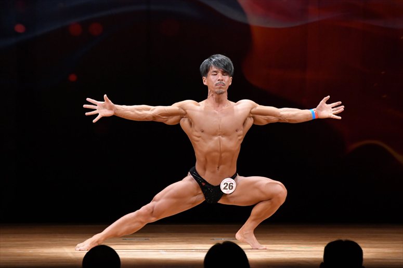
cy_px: 134
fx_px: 3189
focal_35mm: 285
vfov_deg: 4.8
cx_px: 202
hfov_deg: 7.2
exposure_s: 1/400
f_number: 5.6
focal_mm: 190
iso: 4000
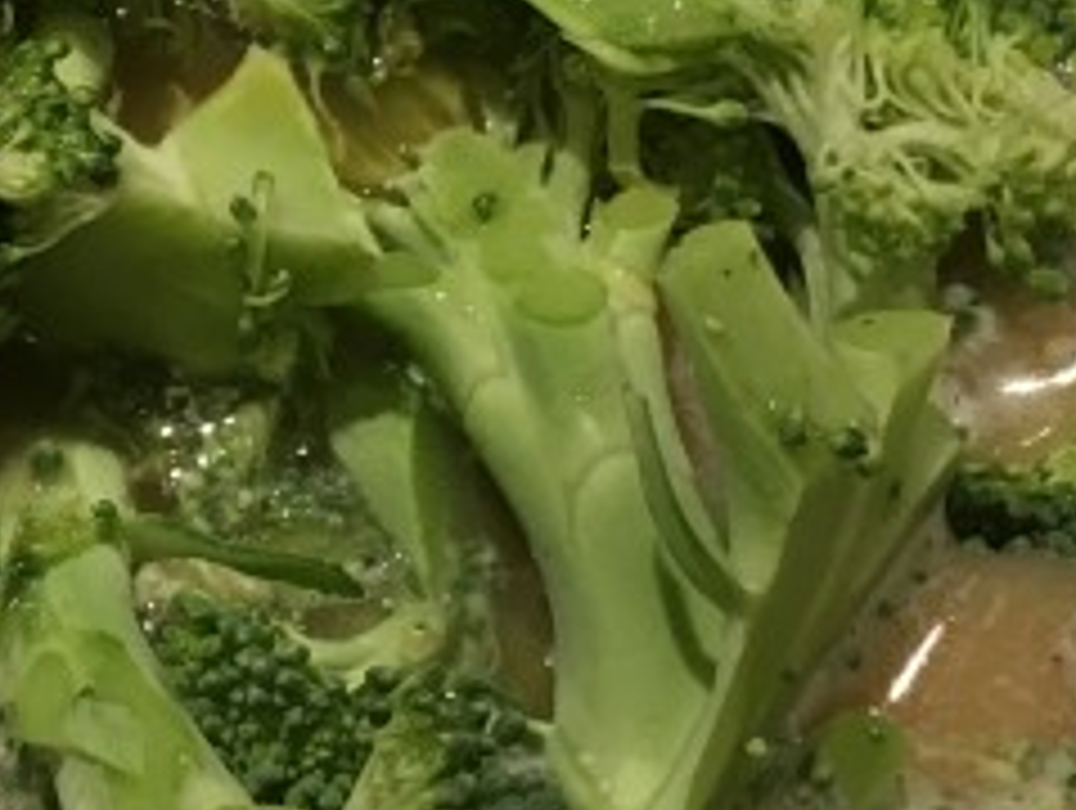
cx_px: -194
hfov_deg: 15.3
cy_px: 162
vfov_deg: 11.9
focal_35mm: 124
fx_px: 3860
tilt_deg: -54.7
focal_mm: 4.15
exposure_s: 1/30
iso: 64
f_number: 2.2
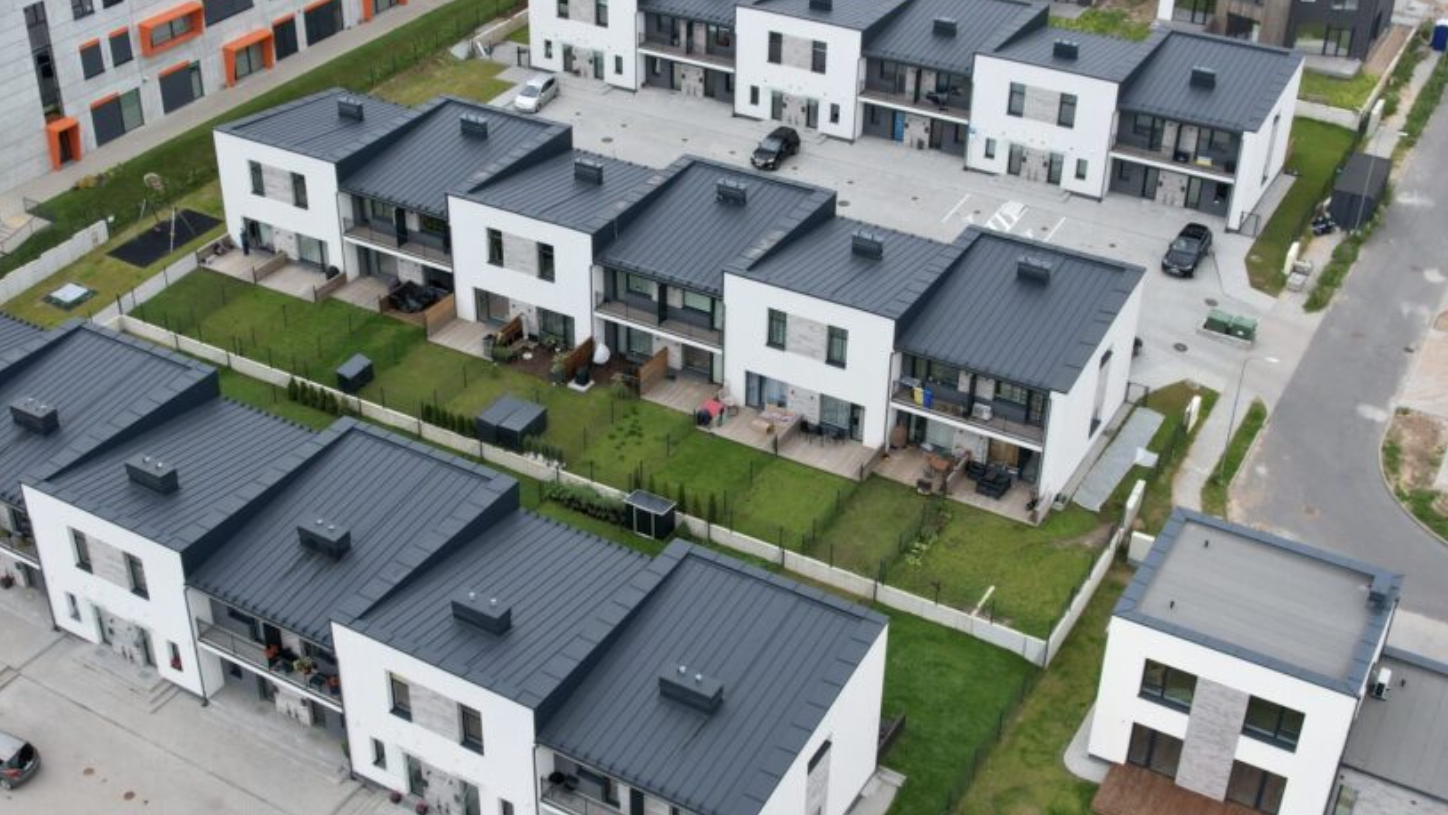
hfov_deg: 65.1
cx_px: 539
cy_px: 512
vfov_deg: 39.9
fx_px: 1114
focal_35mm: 29
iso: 100
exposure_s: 1/725
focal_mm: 8.38
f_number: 2.8
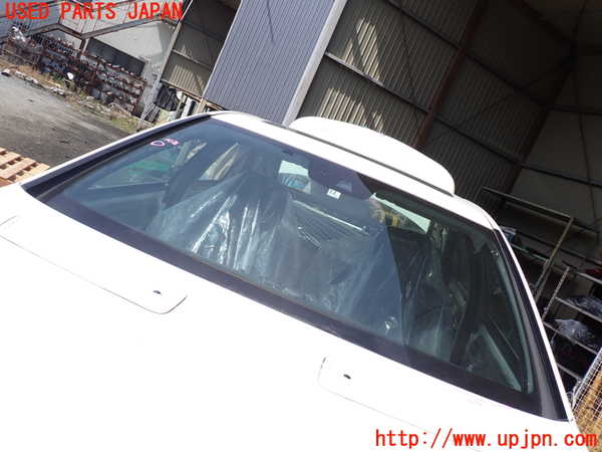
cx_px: 301
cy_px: 226
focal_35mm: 30
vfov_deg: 46.8
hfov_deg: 60.0
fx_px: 522
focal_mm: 5.4
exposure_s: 1/800
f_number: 3.2
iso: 100
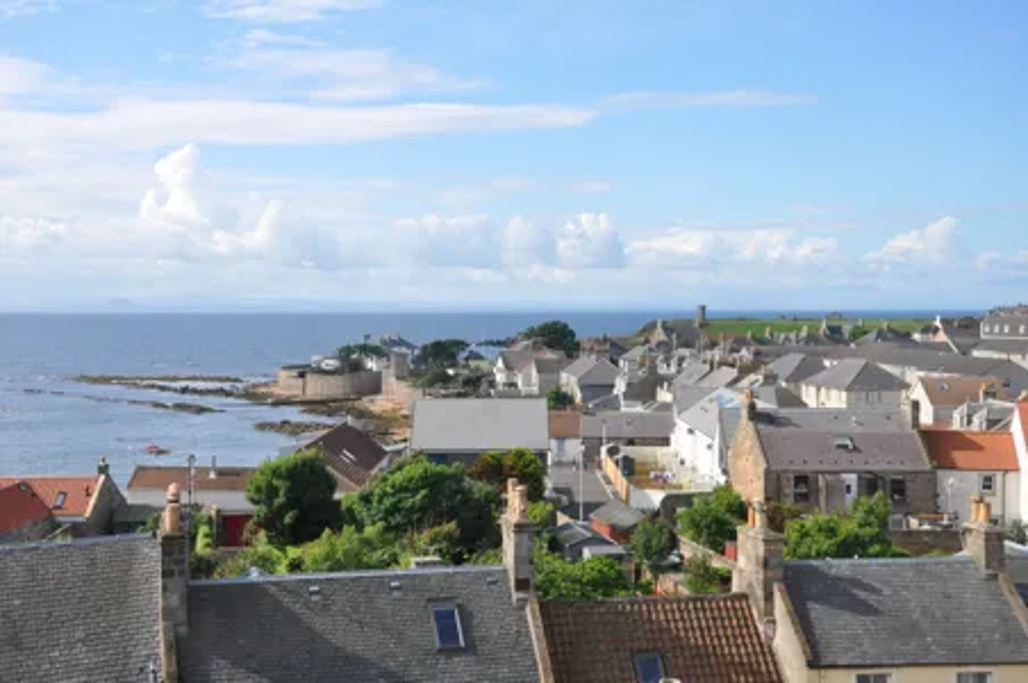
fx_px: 1454
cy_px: 342
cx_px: 514
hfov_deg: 38.9
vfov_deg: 26.4
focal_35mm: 51
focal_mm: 34
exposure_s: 1/320
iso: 200
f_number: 9
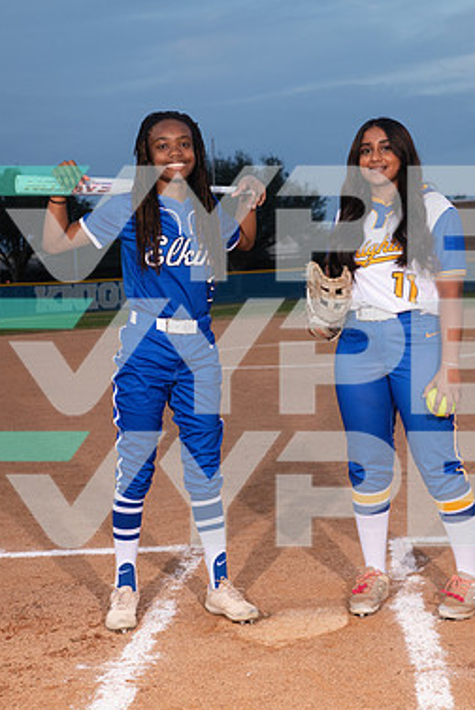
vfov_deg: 32.4
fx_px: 1225
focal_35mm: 62
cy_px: 358
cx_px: 258
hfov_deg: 21.9
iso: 400
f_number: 6.3
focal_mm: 52
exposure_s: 1/320
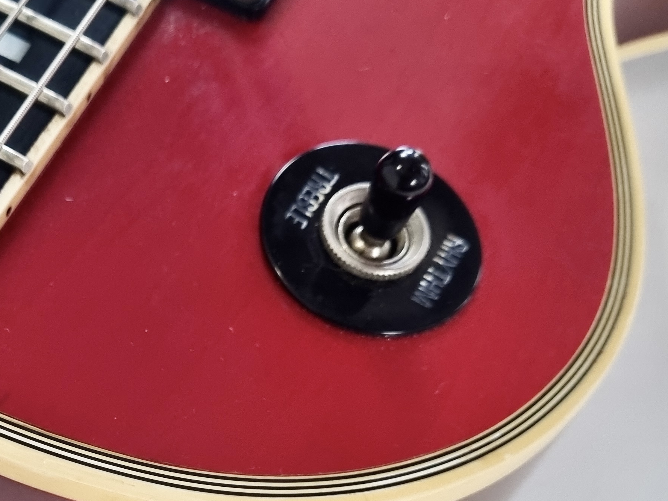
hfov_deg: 31.5
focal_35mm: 59
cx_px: 92
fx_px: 1139
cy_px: 483
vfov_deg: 23.9
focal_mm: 5.4
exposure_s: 1/100
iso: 200
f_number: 1.8
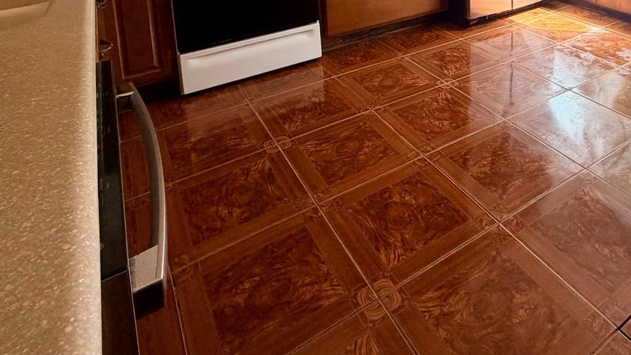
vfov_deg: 32.8
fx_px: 485
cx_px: 449
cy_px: -74
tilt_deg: -8.7
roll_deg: +1.7
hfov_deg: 63.4
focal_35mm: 29
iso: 160
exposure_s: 1/121
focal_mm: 2.22
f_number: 2.2
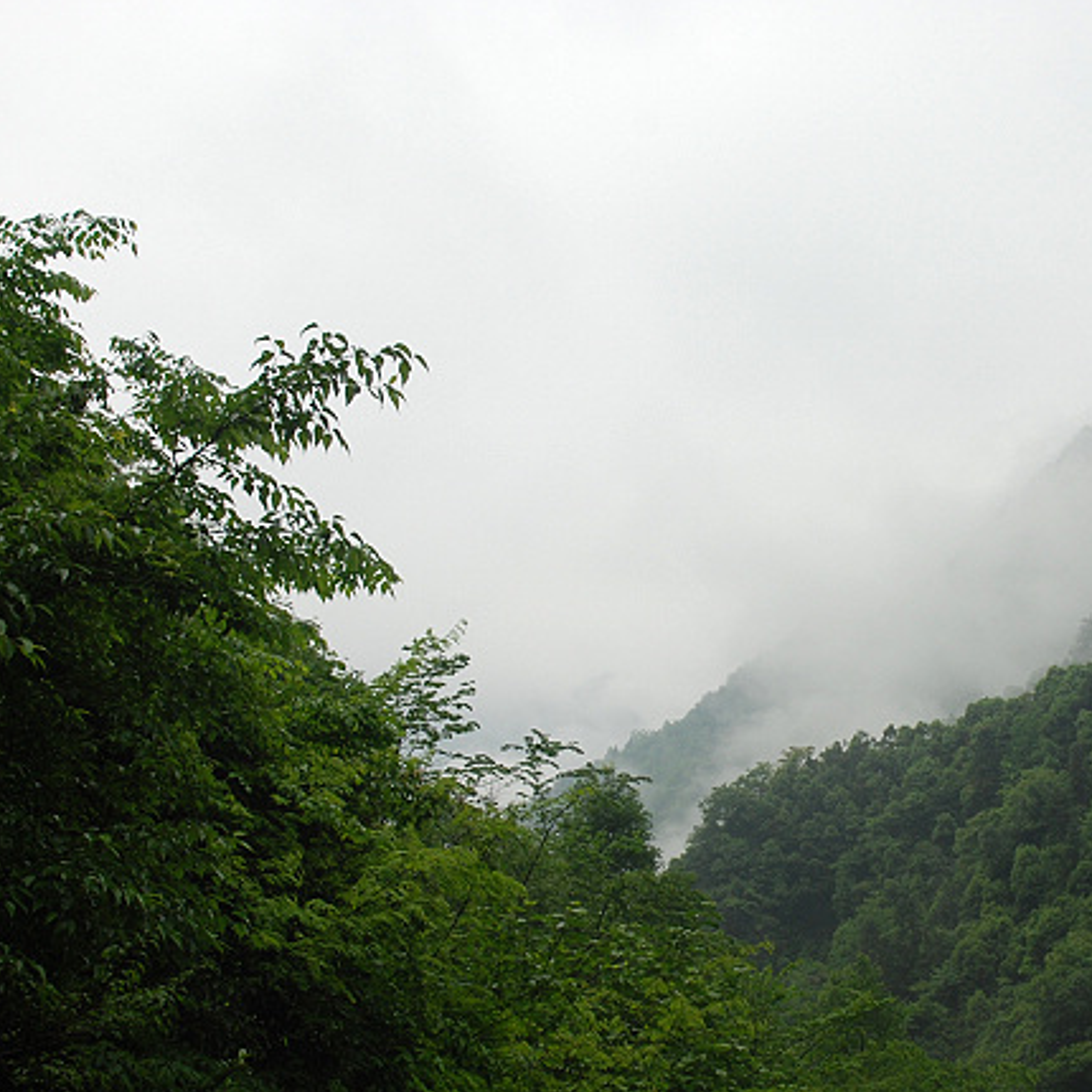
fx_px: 2034
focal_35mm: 57
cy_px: 635
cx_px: 813
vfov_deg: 30.0
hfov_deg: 29.6
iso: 200
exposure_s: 1/100
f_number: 9
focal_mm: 24
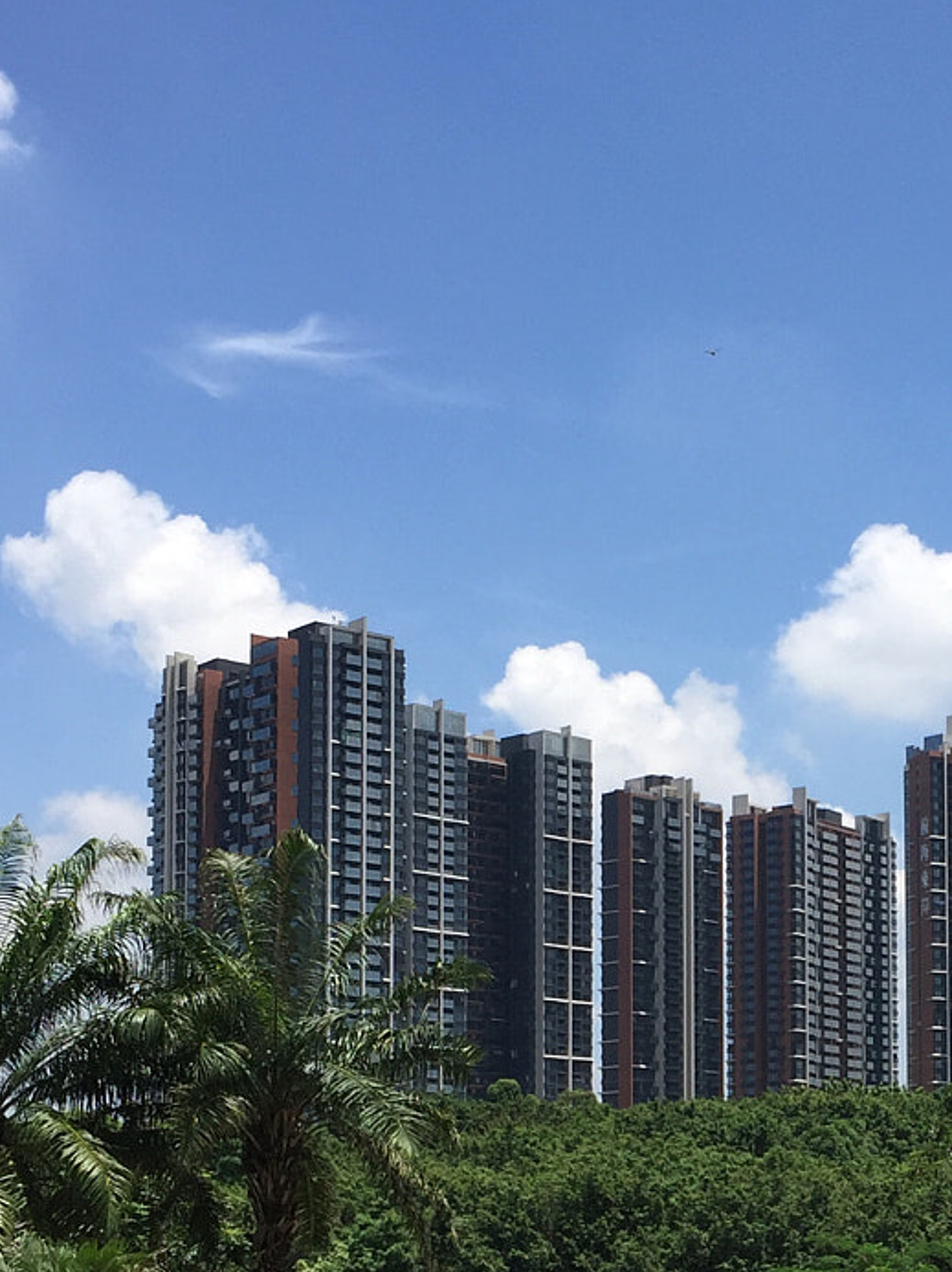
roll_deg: +0.5
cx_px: 851
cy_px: 1092
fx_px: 2459
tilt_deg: +5.8
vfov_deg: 28.1
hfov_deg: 21.4
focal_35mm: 67
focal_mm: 4.15
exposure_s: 1/1980
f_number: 2.2
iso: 32
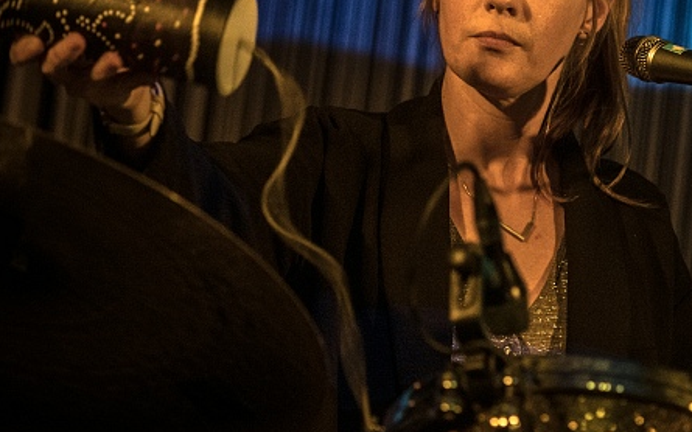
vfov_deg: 3.9
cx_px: 504
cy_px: 87
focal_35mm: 334
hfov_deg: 6.3
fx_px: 6295
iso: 2500
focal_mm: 135
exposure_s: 1/80
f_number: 2.8
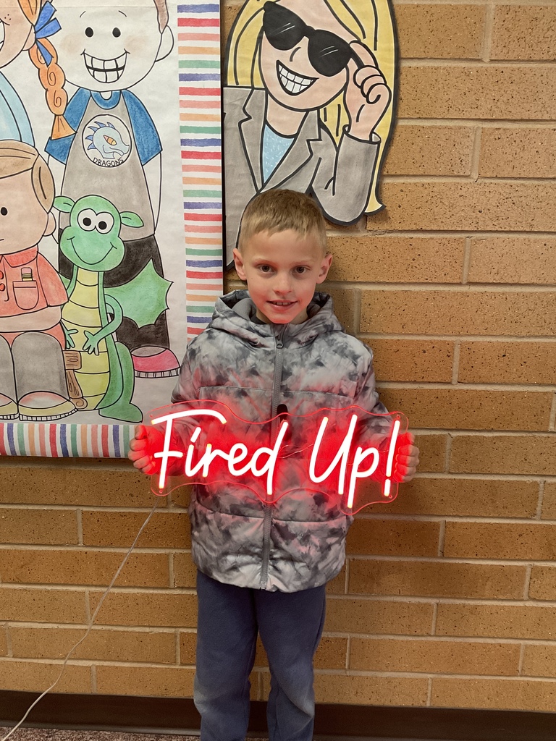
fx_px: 621
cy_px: 370
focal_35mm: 29
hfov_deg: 48.2
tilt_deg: -15.7
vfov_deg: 61.7
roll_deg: -1.3
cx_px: 278
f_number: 1.8
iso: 160
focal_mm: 3
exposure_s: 1/60
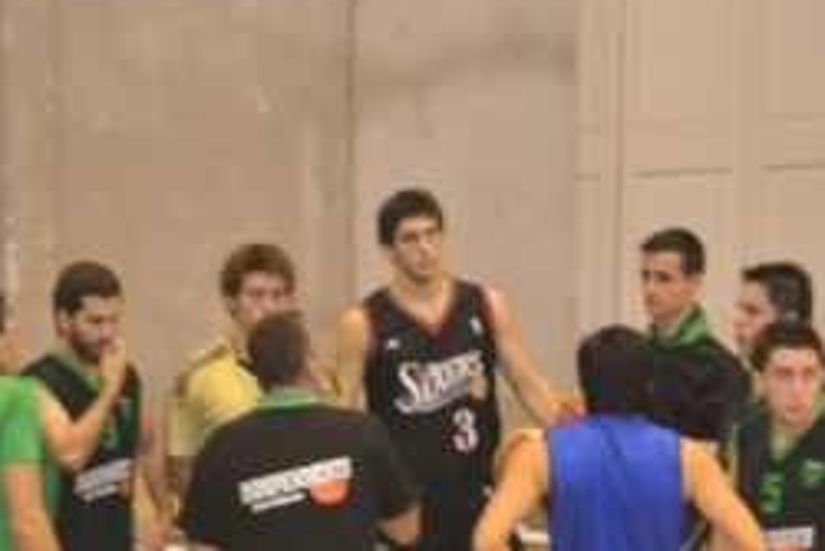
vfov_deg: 5.1
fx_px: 6168
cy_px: 500
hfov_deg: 7.7
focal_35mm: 269
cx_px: 416
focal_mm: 70
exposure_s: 1/60
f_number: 4
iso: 1400
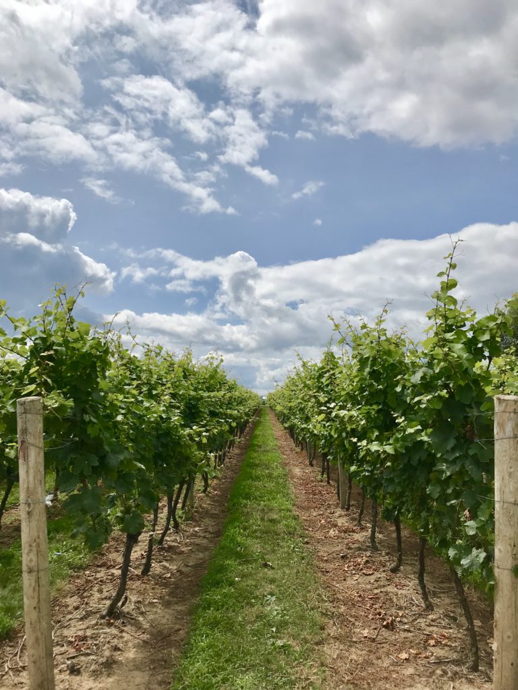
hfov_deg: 49.7
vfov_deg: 63.4
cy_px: 345
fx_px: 559
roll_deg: +0.3
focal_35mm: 28
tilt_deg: +8.2
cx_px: 259
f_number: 1.8
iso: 20
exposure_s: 1/6410
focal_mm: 3.99
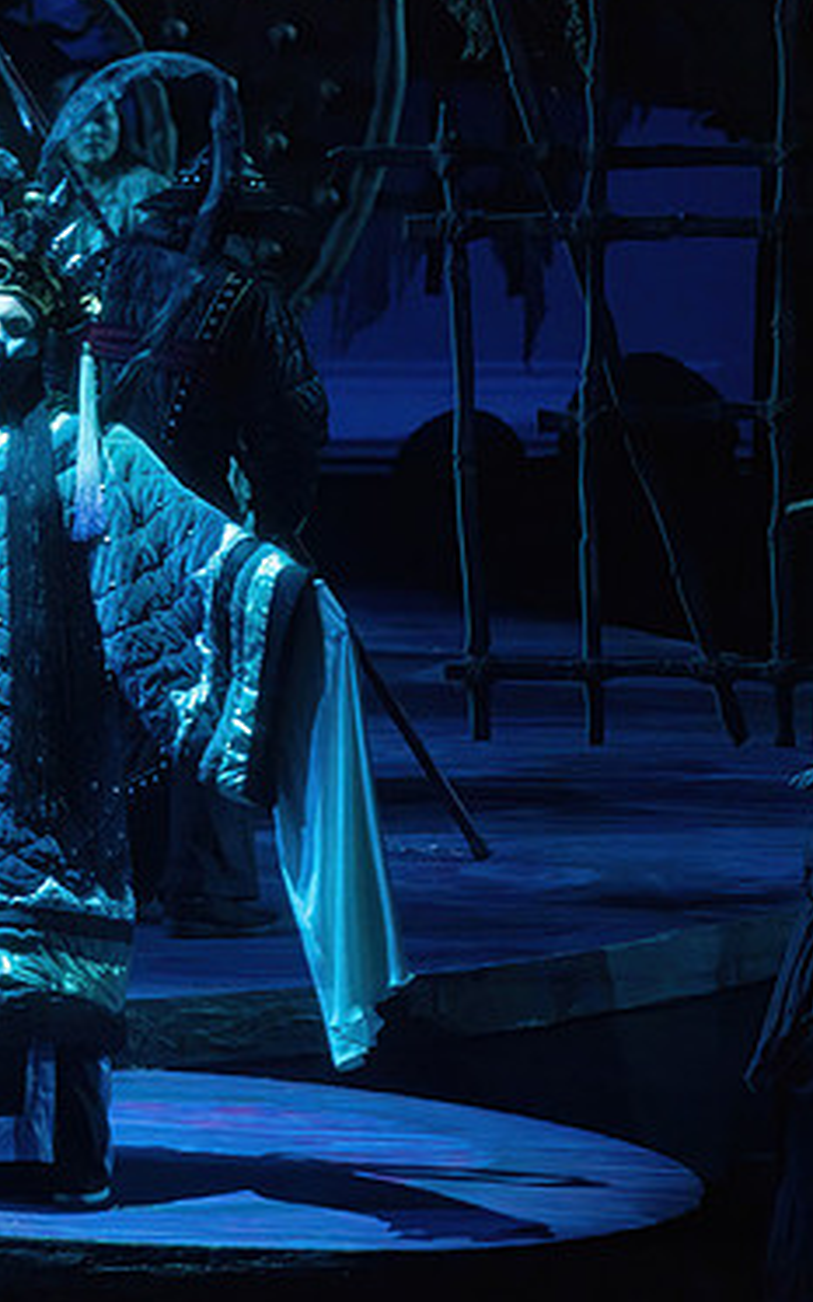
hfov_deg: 4.1
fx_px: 11242
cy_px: 651
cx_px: -147
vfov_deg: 6.6
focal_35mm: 317
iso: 2500
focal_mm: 200
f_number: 2.8
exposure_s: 1/400
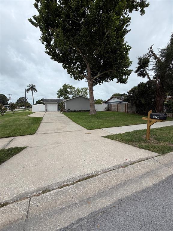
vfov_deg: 102.1
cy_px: 116
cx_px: 86
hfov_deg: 85.7
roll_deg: +0.4
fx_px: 93
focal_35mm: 14
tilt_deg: -4.2
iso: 20
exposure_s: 1/1033
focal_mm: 2.22
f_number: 2.2
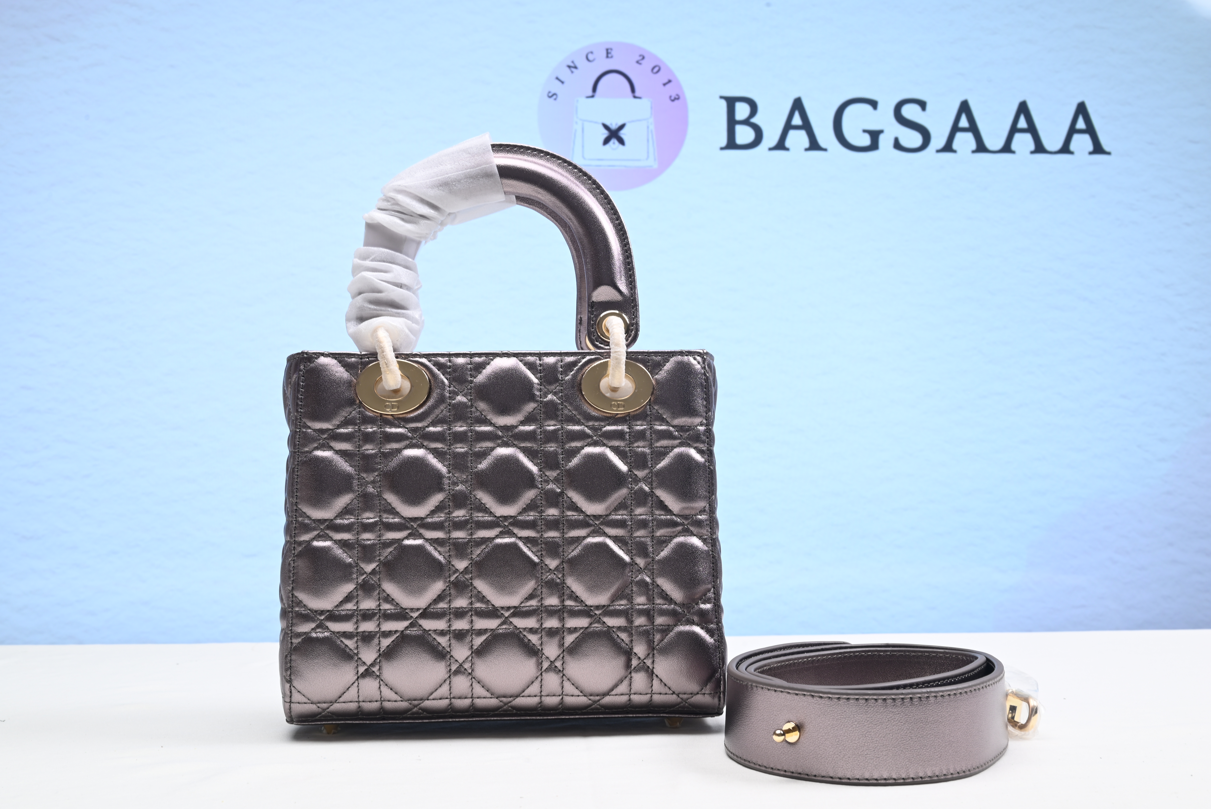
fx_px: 1380
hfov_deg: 47.4
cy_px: 404
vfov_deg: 32.7
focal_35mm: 41
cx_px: 606
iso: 100
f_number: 16
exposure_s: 1/2
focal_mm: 41
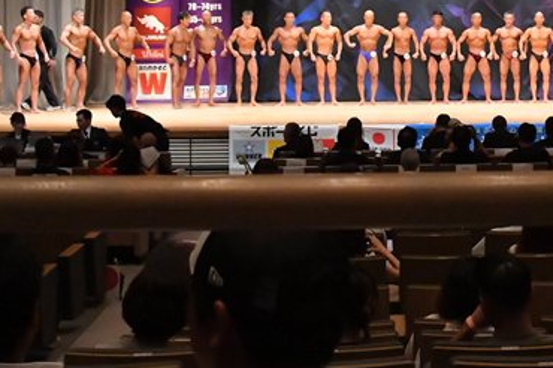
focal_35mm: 88
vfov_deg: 15.2
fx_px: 1351
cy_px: -10
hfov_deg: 22.5
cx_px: 503
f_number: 5.6
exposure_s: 1/400
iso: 11400
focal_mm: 28
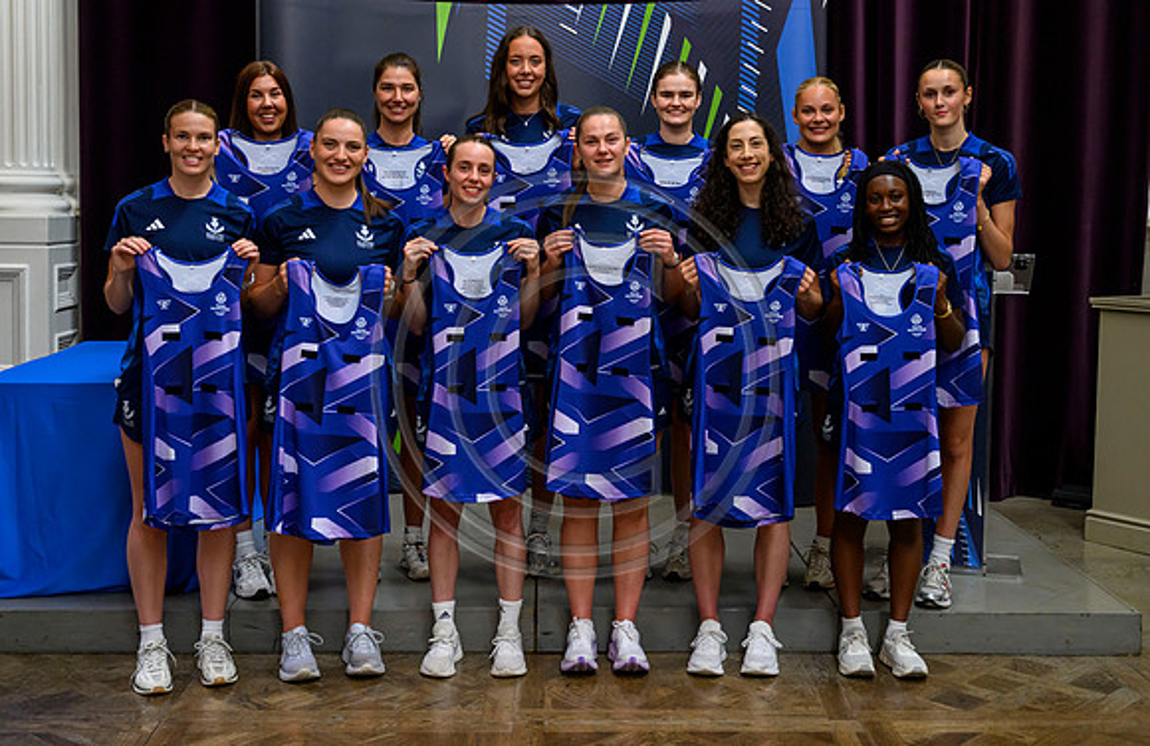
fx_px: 1447
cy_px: 289
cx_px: 613
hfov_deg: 43.3
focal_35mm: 46
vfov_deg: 28.8
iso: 4000
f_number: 3.5
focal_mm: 38
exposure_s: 1/320
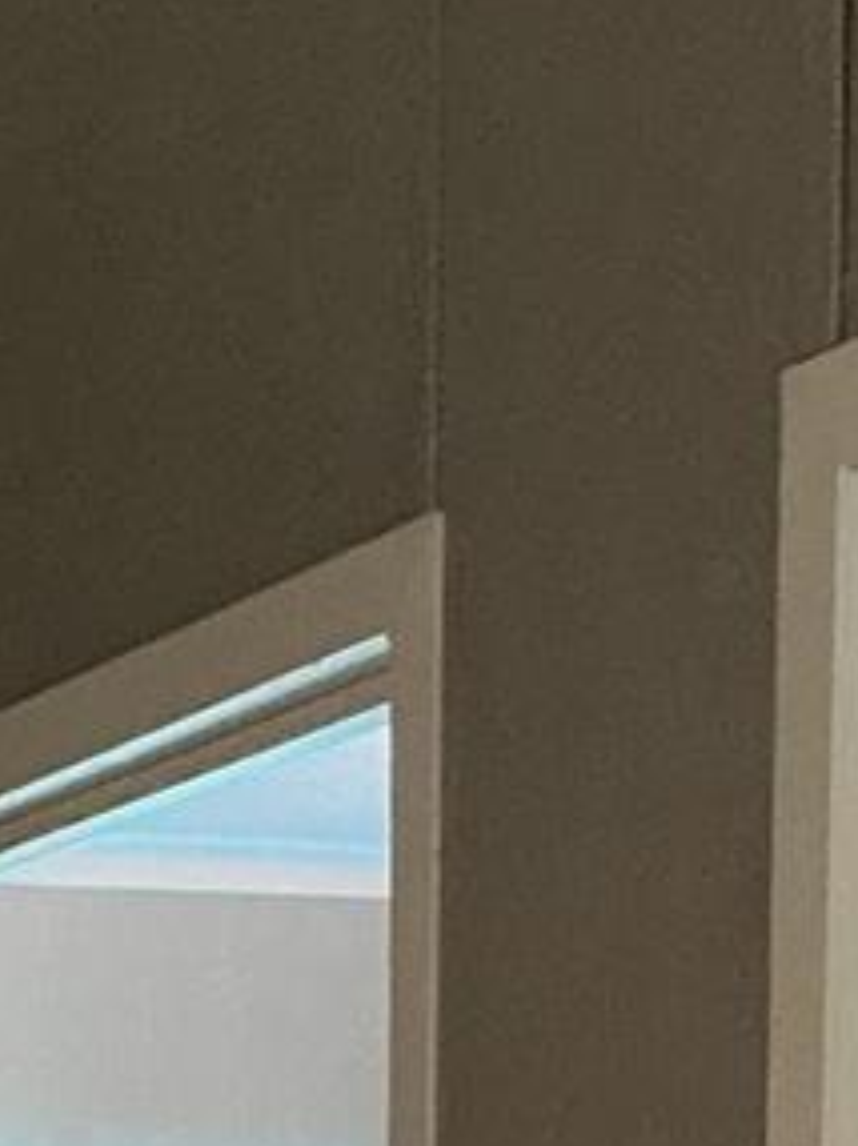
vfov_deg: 11.4
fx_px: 5163
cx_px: 28
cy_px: 2324
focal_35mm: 156
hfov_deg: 9.4
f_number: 1.8
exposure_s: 1/60
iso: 200
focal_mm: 3
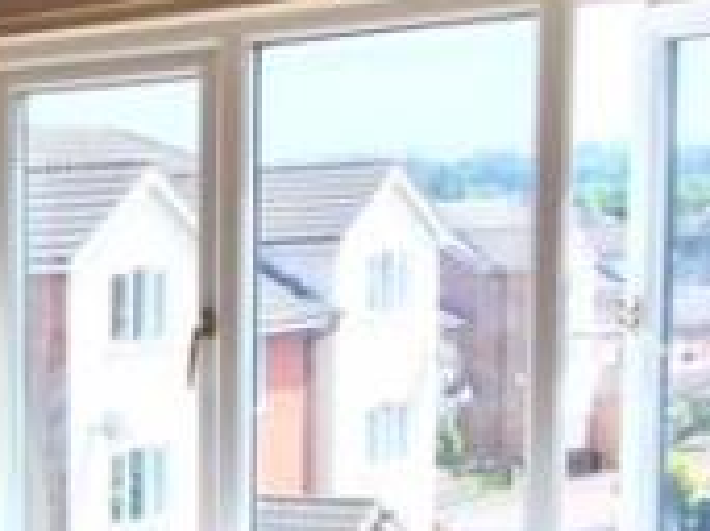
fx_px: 2029
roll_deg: +2.7
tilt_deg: -7.3
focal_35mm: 99
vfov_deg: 14.7
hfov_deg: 17.3
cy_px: 516
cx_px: -442
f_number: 2.2
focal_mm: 4.15
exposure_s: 1/136
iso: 25
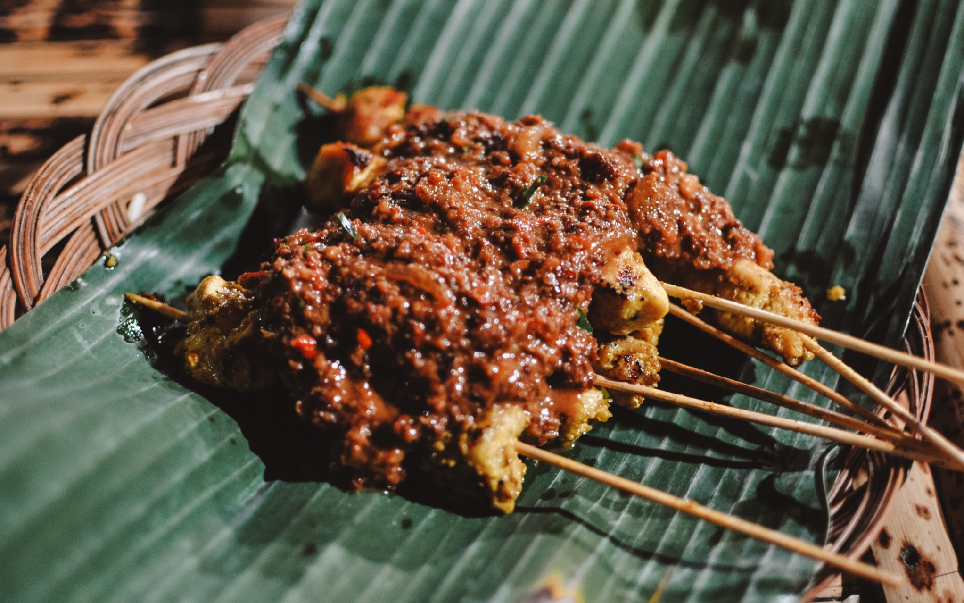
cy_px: 294
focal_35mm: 54
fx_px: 1406
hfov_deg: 37.9
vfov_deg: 24.2
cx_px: 482
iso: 500
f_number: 1.8
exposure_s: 1/25
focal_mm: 35
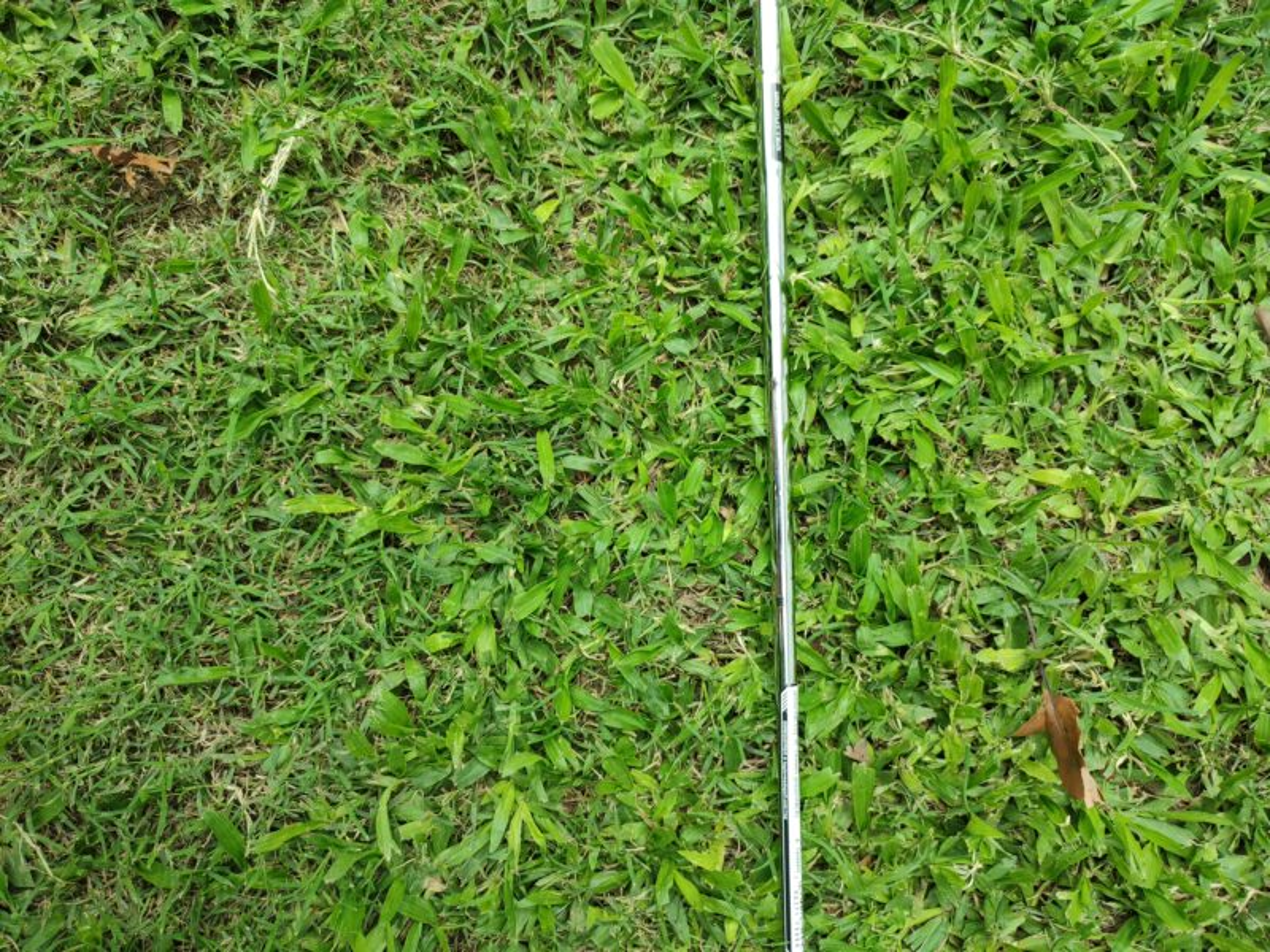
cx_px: 635
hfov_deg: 69.4
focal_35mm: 25
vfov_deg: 54.9
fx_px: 917
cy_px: 476
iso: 69
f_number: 1.9
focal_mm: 6.04
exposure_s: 1/100
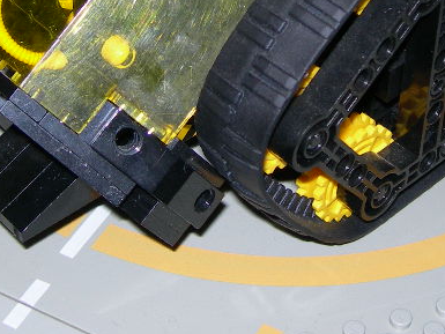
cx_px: 247
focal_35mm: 101
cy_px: -14
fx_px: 1299
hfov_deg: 19.4
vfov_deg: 14.4
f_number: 2.8
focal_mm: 7.8
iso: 50
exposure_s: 1/60.1
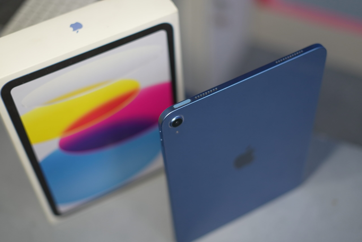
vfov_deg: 27.0
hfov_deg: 39.6
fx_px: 503
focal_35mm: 50
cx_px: 181
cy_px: 121
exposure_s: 1/100
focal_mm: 50
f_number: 1.8
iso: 640
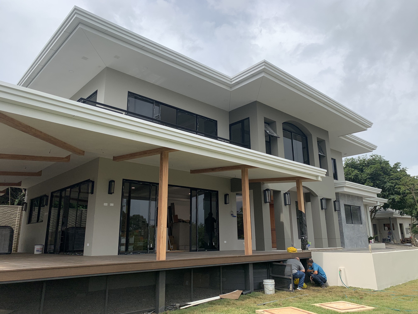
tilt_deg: +15.3
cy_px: 157
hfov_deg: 67.3
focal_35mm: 26
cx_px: 209
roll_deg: -0.8
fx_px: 314
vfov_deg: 53.1
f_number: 1.8
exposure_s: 1/1513
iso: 25
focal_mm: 4.25
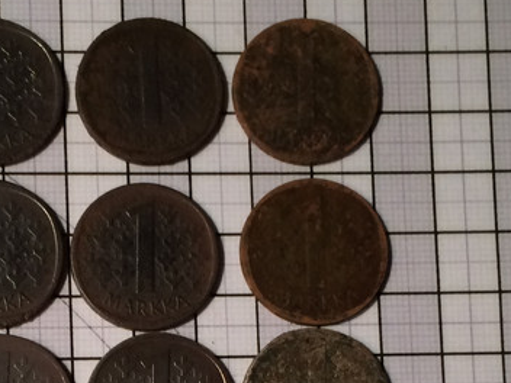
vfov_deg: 16.0
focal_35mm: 88
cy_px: 492
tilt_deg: -83.1
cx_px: 95
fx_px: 1299
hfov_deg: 21.9
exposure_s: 1/33
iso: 40
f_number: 2.2
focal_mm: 4.15
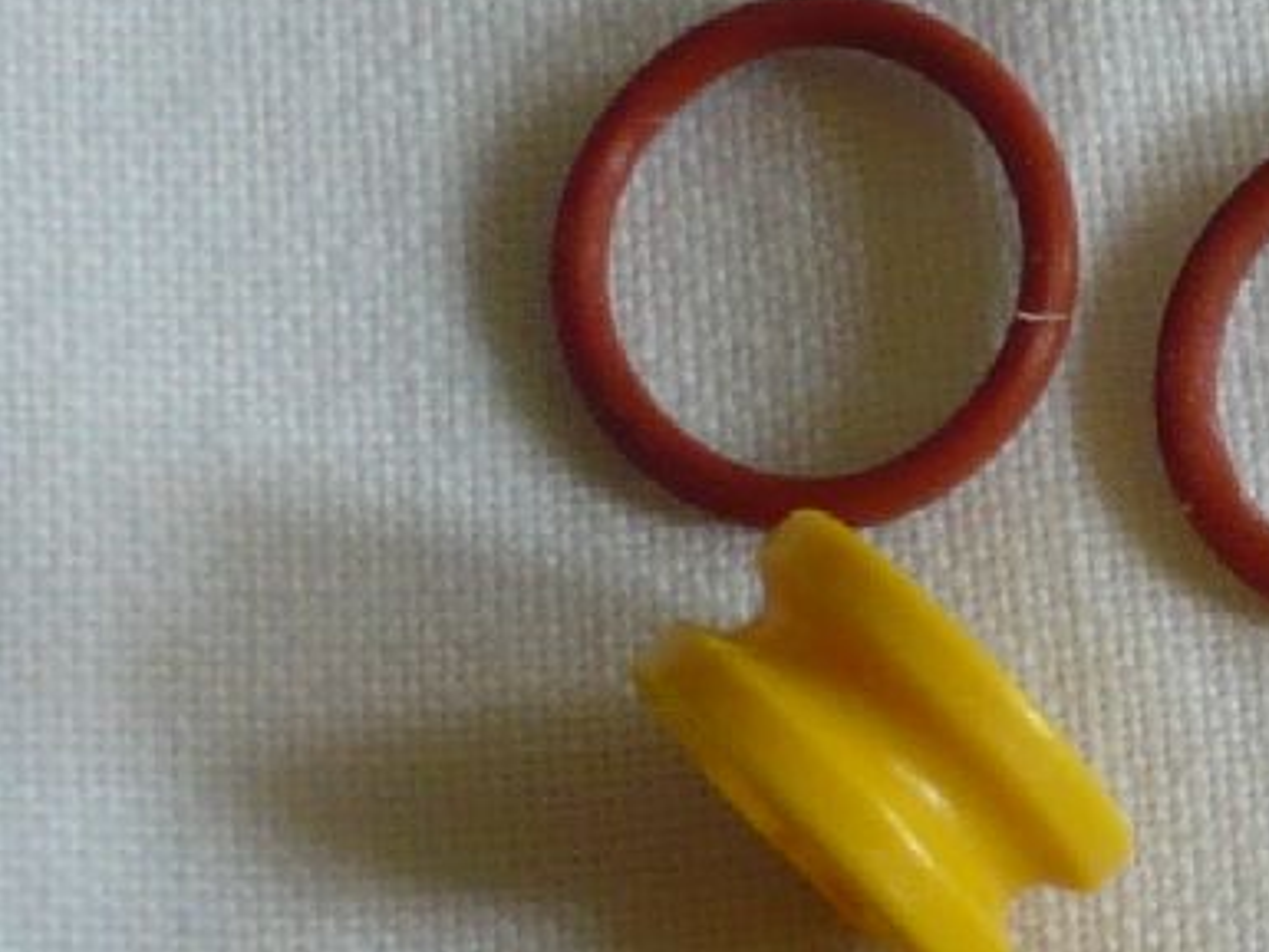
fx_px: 6564
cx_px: 2503
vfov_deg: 8.3
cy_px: 912
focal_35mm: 179
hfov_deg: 10.2
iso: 100
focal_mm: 5.8
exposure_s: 1/50
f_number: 2.8
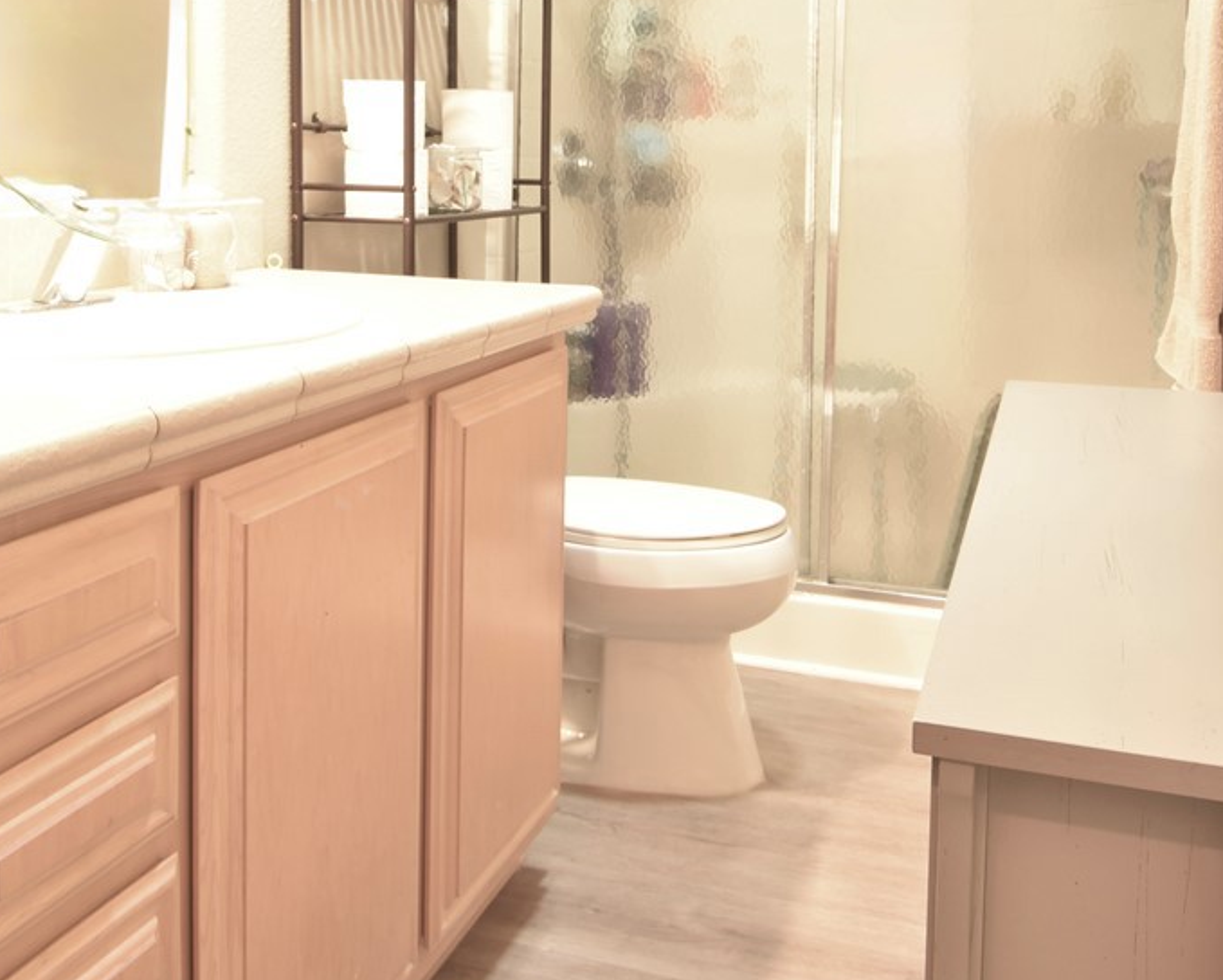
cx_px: 589
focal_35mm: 36
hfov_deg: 50.2
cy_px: 220
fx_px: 1304
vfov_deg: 39.8
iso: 400
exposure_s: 1.6
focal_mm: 16
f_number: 11
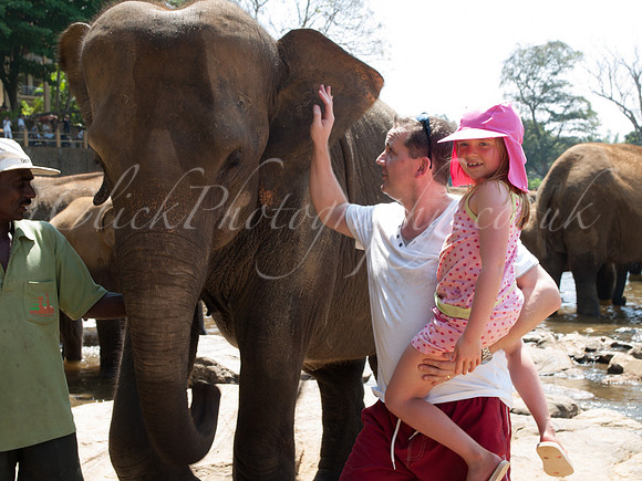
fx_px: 1039
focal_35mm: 56
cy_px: 240
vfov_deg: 26.1
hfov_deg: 34.3
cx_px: 321
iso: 100
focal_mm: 28
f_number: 7.1
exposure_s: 1/100
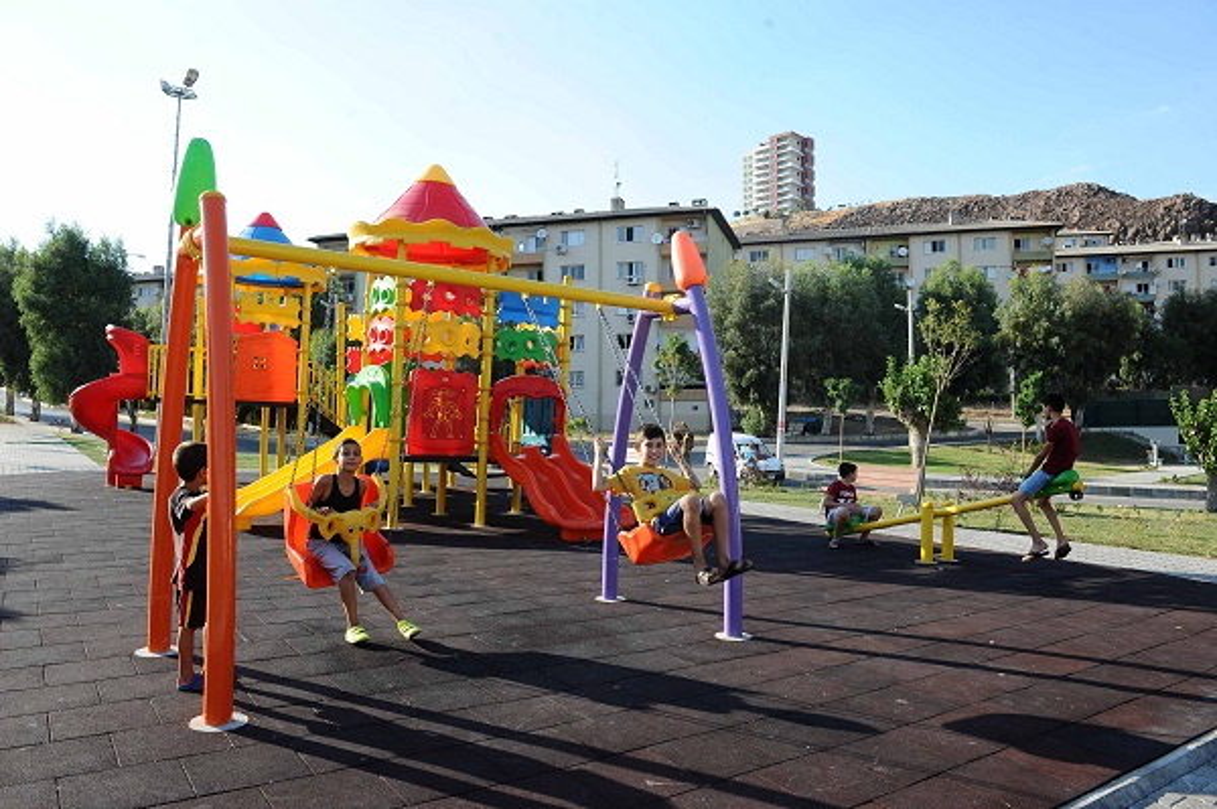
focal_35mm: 26
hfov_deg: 69.4
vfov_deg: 49.5
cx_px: 608
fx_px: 878
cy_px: 404
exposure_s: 1/250
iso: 320
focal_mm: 26
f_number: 8
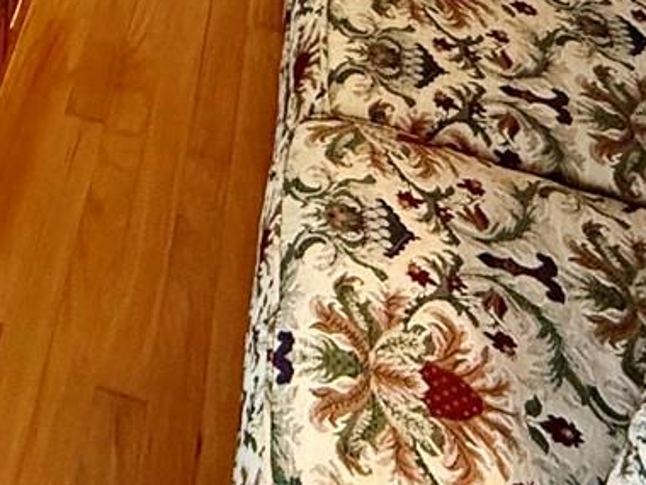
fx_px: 1101
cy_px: -322
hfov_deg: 30.2
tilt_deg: -25.2
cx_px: -17
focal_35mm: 59
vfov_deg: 19.9
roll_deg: -1.8
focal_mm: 2.22
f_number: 2.2
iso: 320
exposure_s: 1/60
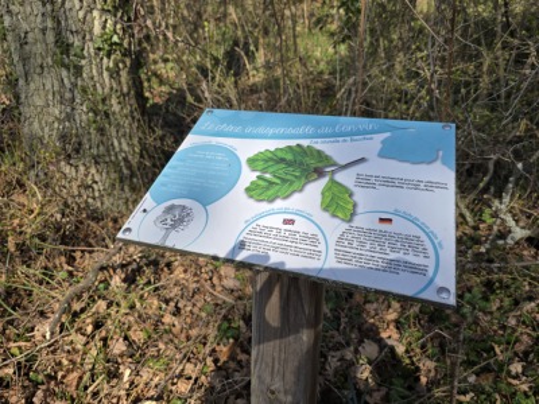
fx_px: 358
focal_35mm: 23
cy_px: 202
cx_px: 270
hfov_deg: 73.9
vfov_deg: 58.9
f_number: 1.7
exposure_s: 1/467
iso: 12
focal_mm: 6.3
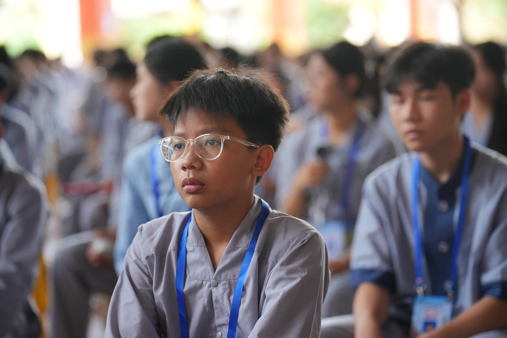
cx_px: 254
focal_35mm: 111
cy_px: 169
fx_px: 1563
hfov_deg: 18.4
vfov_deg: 12.3
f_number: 2.8
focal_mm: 111
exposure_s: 1/160
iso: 1250
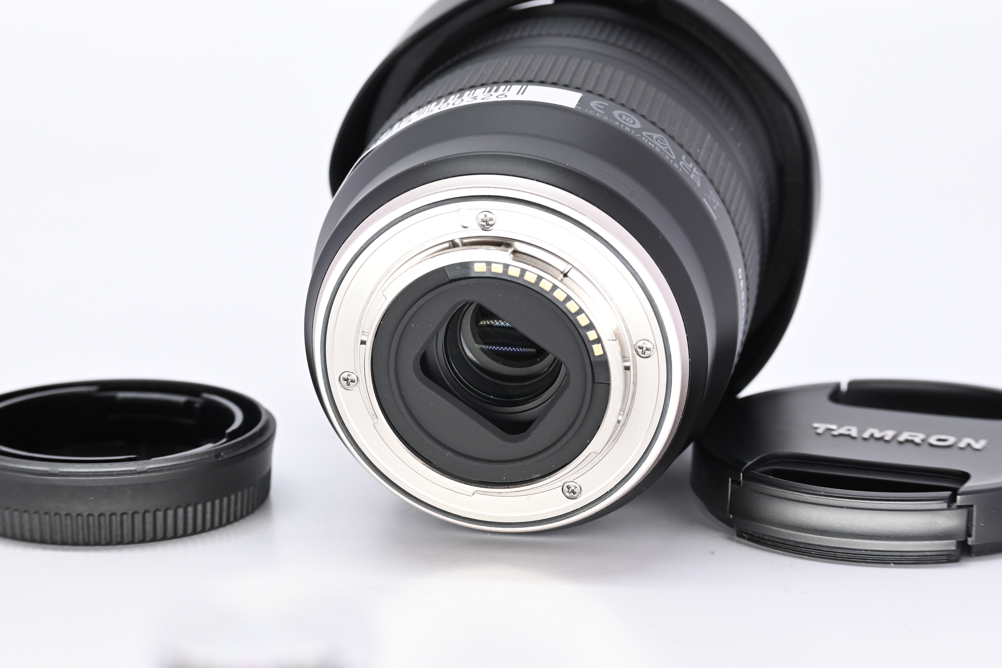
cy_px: 334
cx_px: 501
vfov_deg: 12.6
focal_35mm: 109
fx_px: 3034
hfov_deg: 18.8
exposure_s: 1/125
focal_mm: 73
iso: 500
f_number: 9
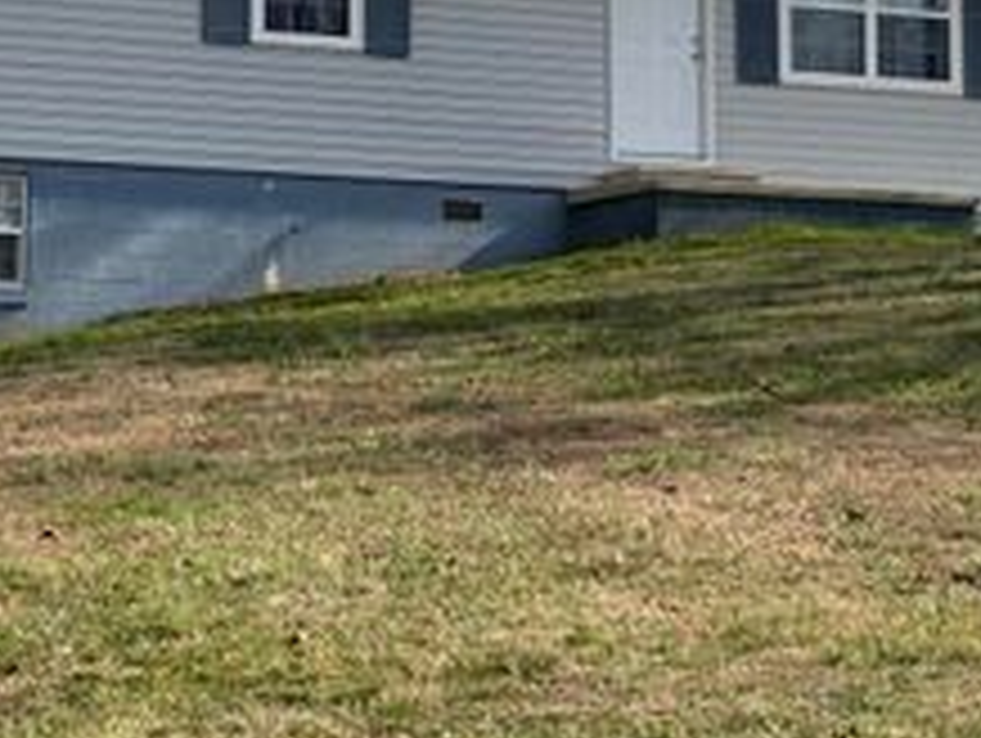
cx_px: 360
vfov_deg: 12.4
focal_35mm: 119
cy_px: 178
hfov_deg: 16.5
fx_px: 3376
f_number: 1.6
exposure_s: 1/3125
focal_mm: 5.96
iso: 40
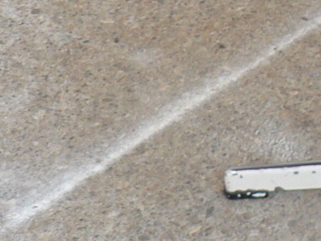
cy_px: -81
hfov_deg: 12.0
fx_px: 1446
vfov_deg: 9.3
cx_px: 497
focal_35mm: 156
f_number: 2.8
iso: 80
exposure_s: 1/60
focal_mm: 6
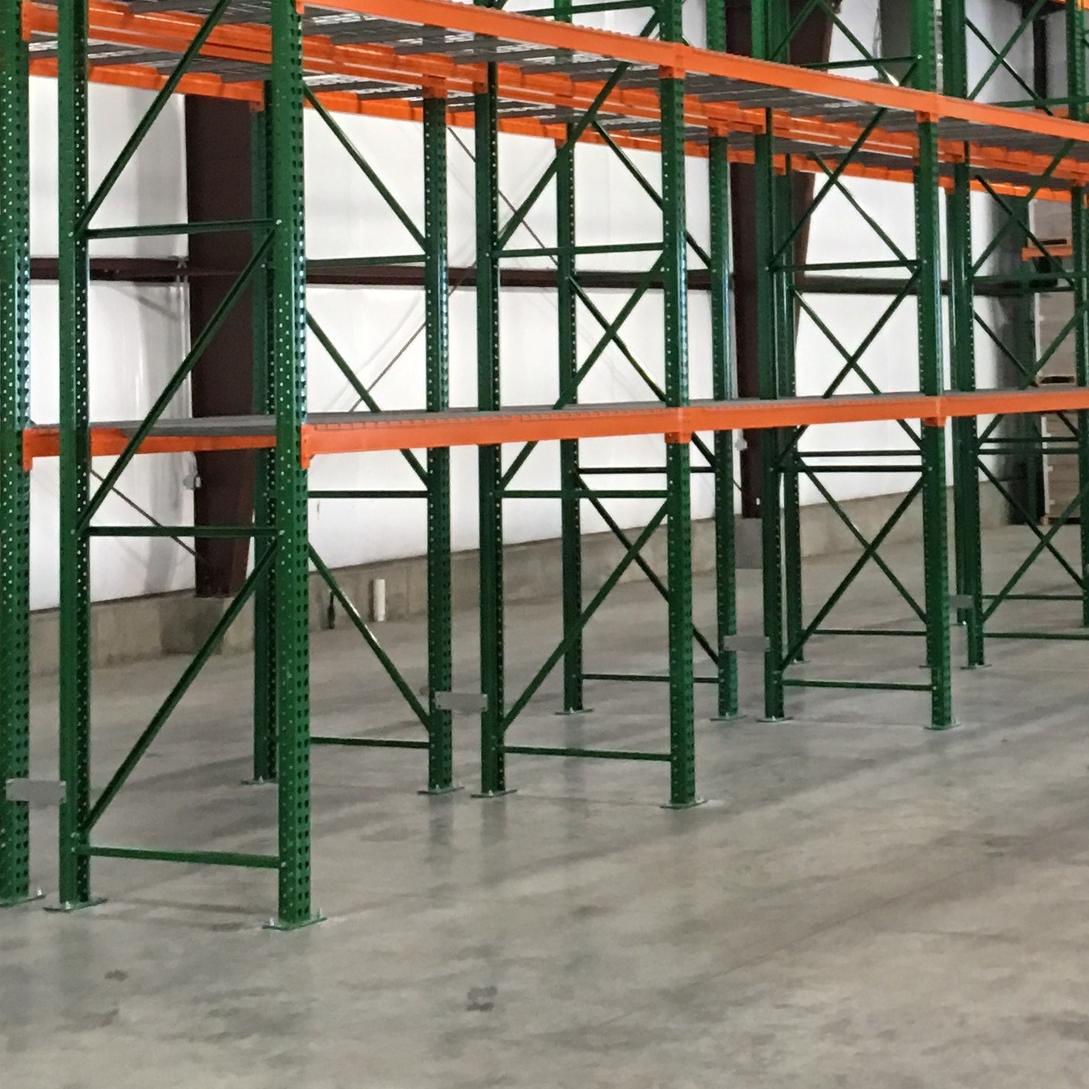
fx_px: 2598
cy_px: 218
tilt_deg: +3.7
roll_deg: -1.2
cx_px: 908
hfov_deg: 23.2
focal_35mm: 73
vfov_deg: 23.3
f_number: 2.2
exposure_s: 1/15
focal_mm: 4.15
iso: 80
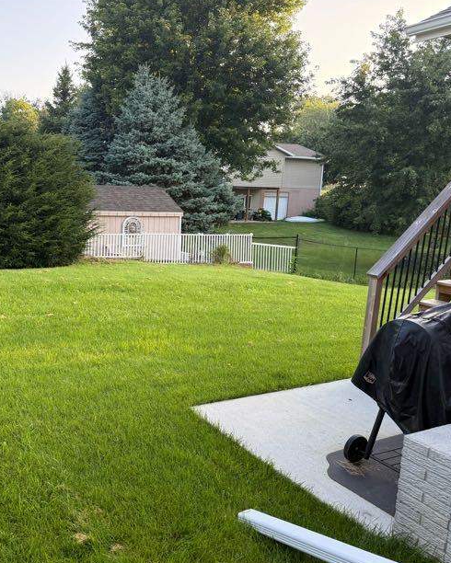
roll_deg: -2.1
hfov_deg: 45.1
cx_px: 146
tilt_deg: -7.7
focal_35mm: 32
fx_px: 534
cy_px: 282
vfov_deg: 55.6
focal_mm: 6.76
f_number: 1.78
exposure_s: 1/361
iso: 100
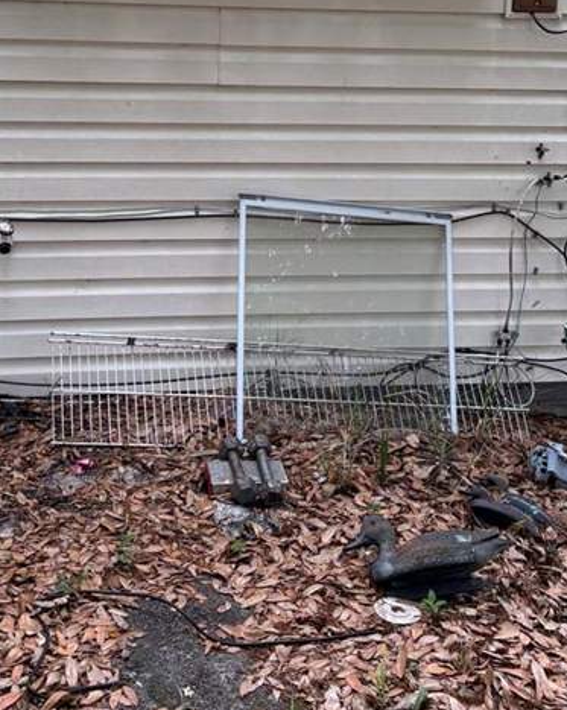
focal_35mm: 58
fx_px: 1218
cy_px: 158
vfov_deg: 31.8
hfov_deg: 26.1
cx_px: 207
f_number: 1.6
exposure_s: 1/377
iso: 50
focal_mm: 5.96
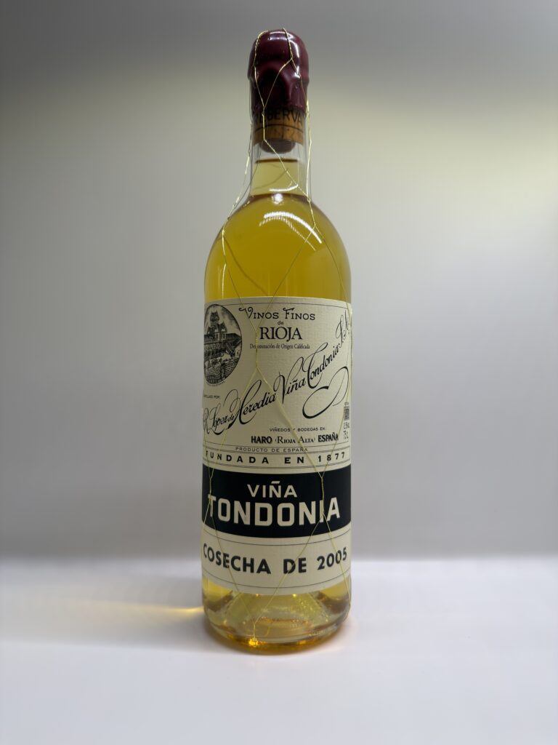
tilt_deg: -1.0
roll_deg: -0.3
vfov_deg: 71.6
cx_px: 279
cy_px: 372
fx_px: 516
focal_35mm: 24
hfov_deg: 56.8
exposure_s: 1/121
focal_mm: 6.76
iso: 80
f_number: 1.78
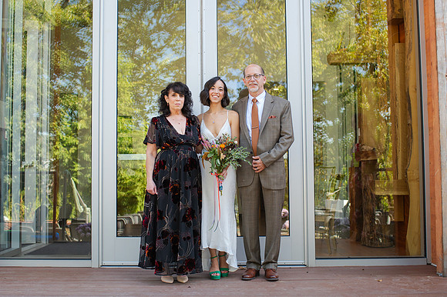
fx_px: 554
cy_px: 146
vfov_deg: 30.1
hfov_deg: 43.9
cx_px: 214
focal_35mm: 45
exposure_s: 1/400
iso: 360
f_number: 3.2
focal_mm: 35
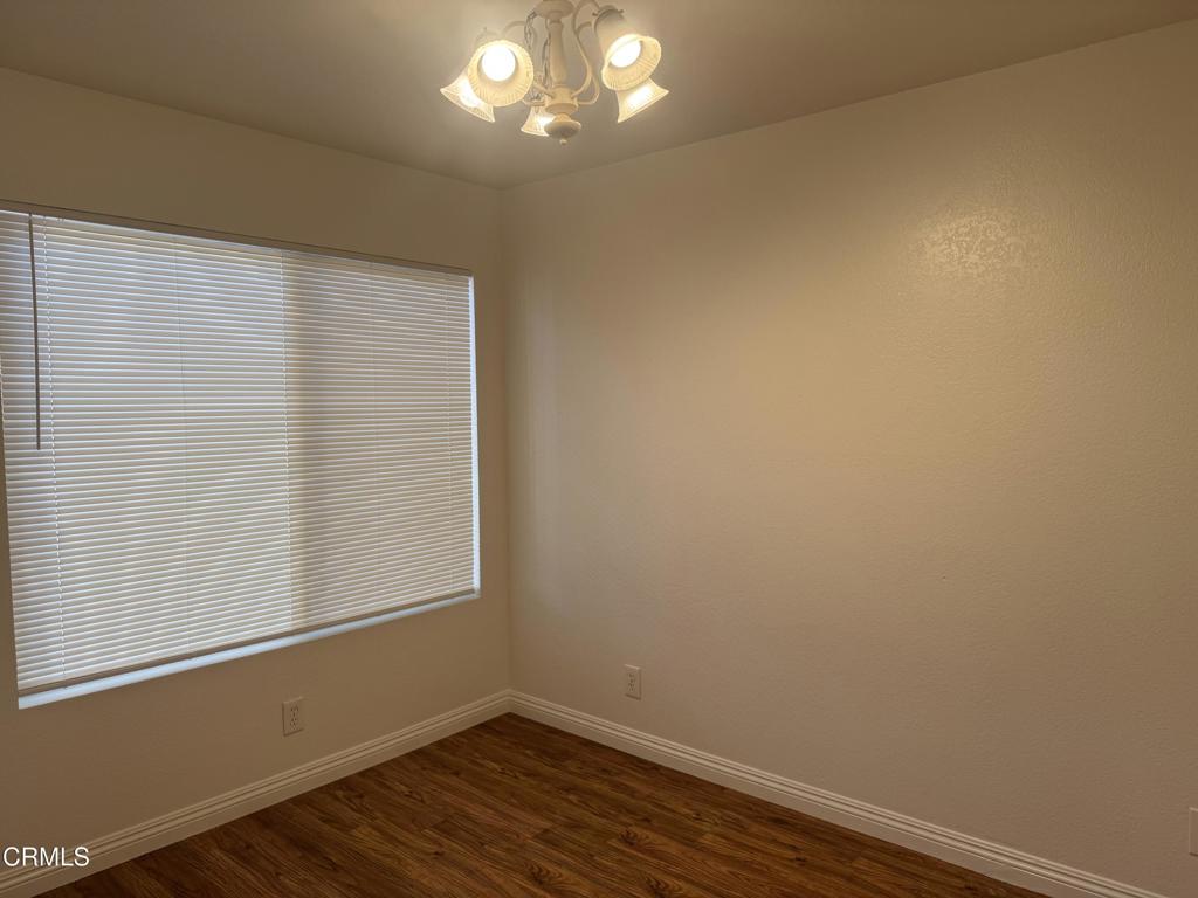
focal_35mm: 24
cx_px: 599
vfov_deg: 56.8
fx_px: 831
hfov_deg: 71.6
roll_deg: +0.6
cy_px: 449
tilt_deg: -3.2
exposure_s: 1/120
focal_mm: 6.76
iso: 100
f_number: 1.78
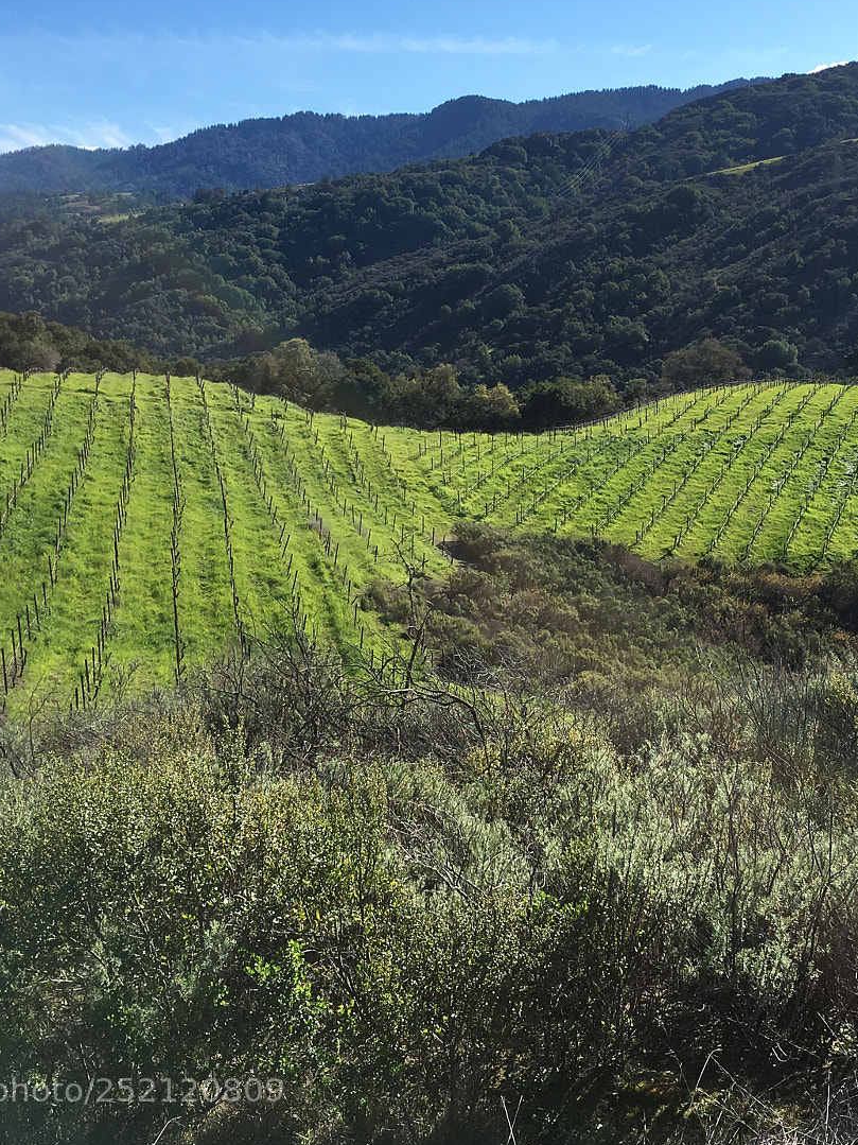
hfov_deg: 33.3
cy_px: 537
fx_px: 1421
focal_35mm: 43
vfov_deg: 43.8
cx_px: 577
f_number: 2.2
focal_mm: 4.15
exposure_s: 1/1115
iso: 25
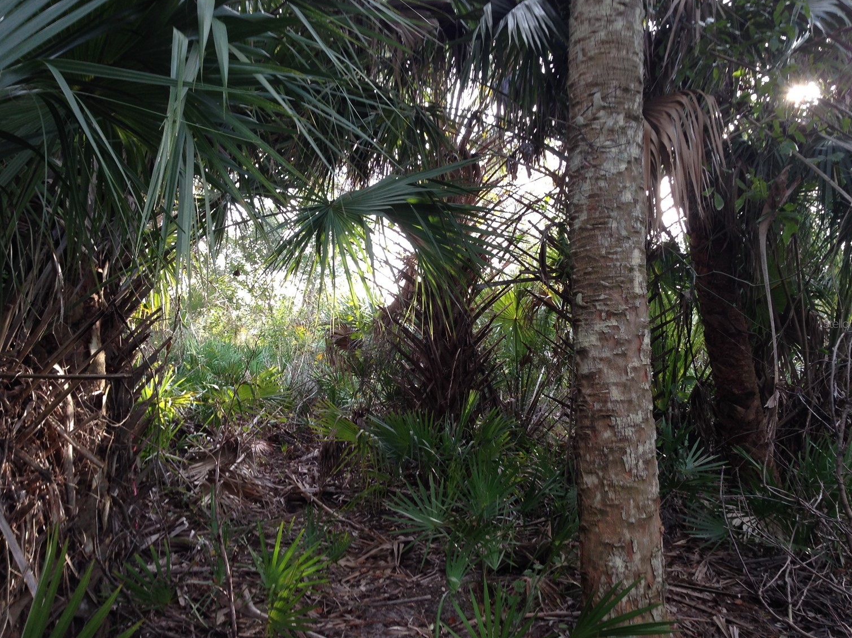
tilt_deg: +0.9
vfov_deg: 40.7
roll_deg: -0.1
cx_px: 425
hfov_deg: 52.6
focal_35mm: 35
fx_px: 861
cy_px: 323
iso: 50
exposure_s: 1/40
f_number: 2.4
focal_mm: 4.12
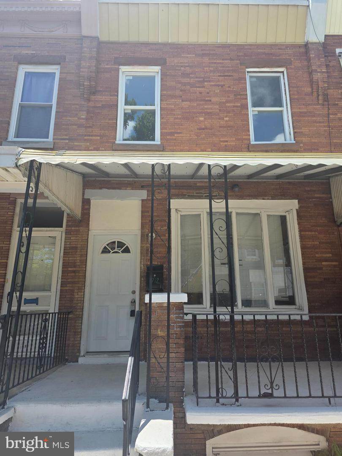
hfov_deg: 58.9
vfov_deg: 73.9
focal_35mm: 23
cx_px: 171
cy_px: 228
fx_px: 303
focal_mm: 6.3
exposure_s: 1/2417
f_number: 1.7
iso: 80
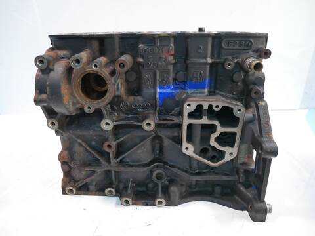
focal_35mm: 24
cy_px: 118
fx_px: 218
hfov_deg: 71.6
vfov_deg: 56.8
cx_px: 158
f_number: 3.5
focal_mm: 12
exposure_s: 1/60
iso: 1250
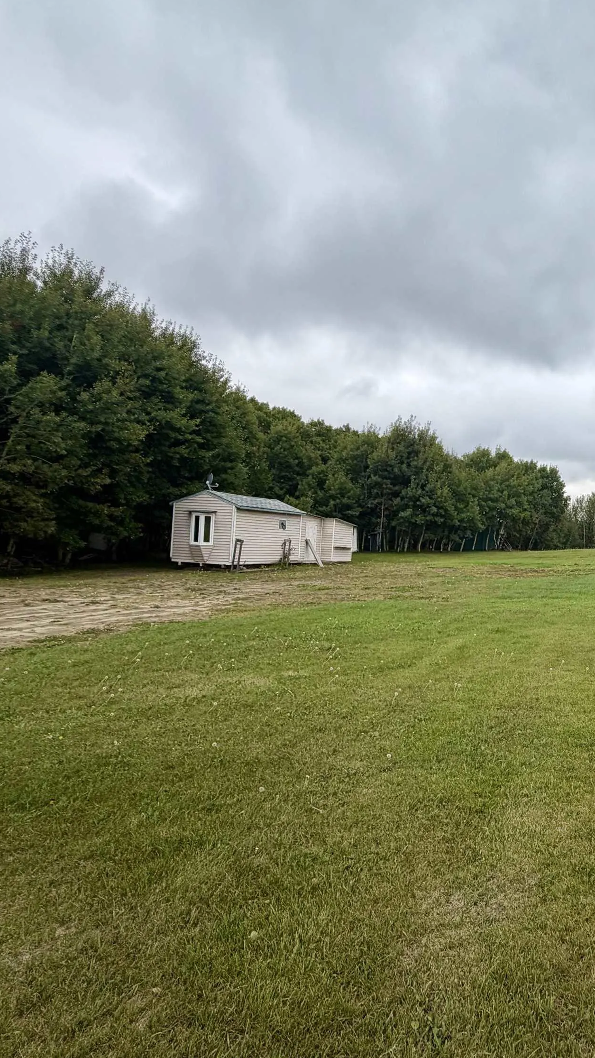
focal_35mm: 21
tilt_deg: +0.4
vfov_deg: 83.8
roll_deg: -1.2
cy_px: 536
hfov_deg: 47.8
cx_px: 540
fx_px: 589
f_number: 2.2
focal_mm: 2.22
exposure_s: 1/502
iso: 50
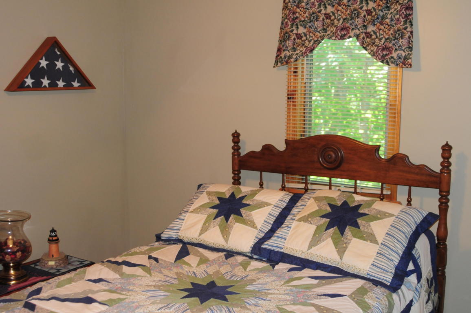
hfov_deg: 46.4
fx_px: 549
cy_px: 156
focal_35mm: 42
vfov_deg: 31.8
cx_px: 236
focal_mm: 28
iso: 800
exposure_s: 1/60
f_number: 5
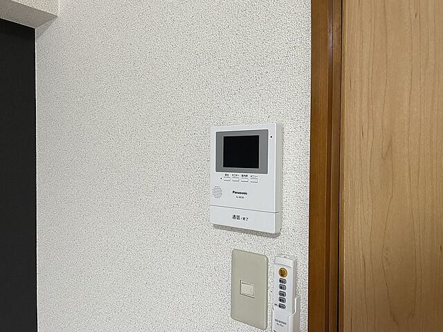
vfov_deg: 53.1
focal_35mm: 26
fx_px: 333
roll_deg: -0.1
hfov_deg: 67.3
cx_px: 222
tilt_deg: -1.5
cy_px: 166
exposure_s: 1/60
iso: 125
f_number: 1.6
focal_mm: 4.2
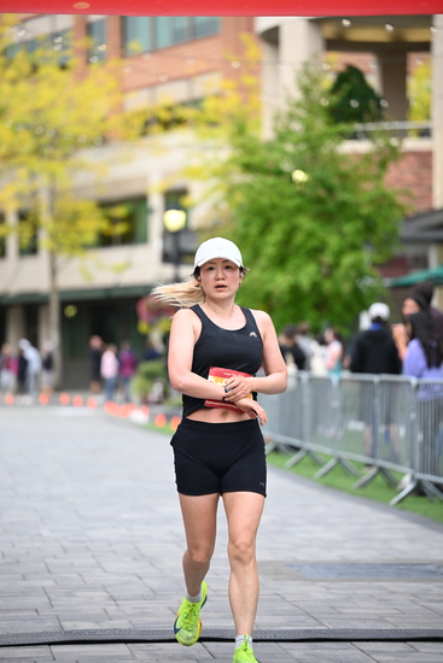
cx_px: 222
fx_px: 2306
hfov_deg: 11.0
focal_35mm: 125
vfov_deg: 16.4
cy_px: 332
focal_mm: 125
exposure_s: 1/2000
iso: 1000
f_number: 2.8
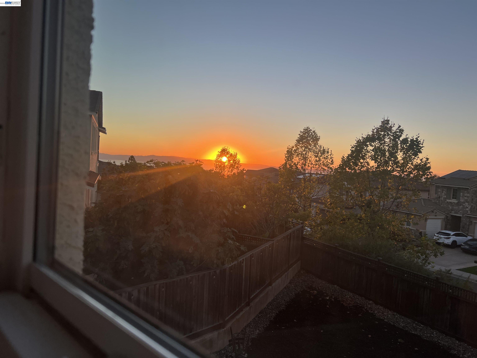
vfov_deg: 53.1
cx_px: 238
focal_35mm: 26
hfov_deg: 67.3
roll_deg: -3.2
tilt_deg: -3.5
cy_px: 179
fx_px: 358
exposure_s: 1/775
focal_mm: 5.7
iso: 50
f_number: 1.5
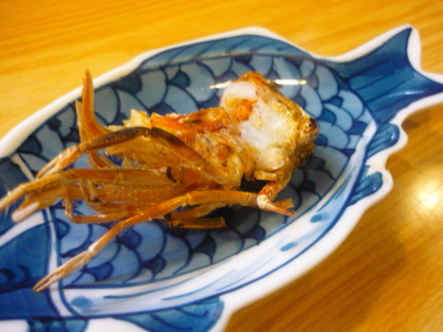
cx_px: 222
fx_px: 422
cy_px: 166
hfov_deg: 55.4
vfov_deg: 42.9
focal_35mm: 33
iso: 400
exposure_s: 1/15
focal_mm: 5.5
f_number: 2.8
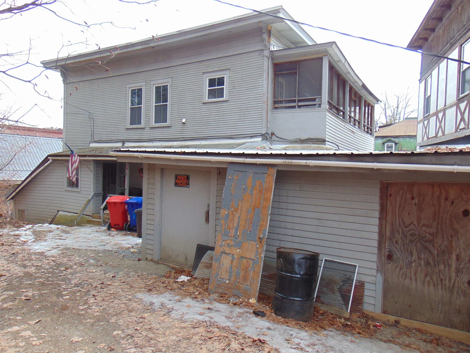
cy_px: 176
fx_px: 339
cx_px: 235
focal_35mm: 25
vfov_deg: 54.9
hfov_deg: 69.4
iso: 80
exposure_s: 1/250
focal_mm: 4.5
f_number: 3
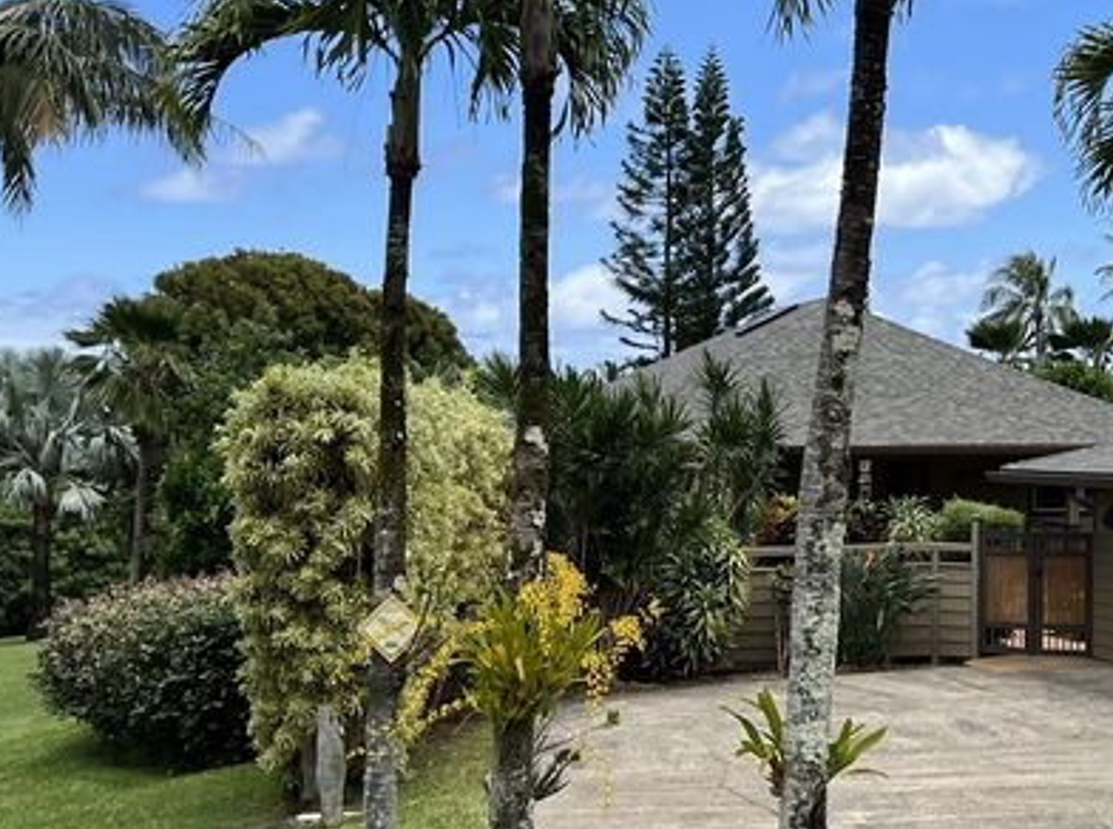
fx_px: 2181
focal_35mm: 68
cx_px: 911
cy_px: 392
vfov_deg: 21.5
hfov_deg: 28.0
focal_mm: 5.7
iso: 50
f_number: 1.5
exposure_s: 1/3257
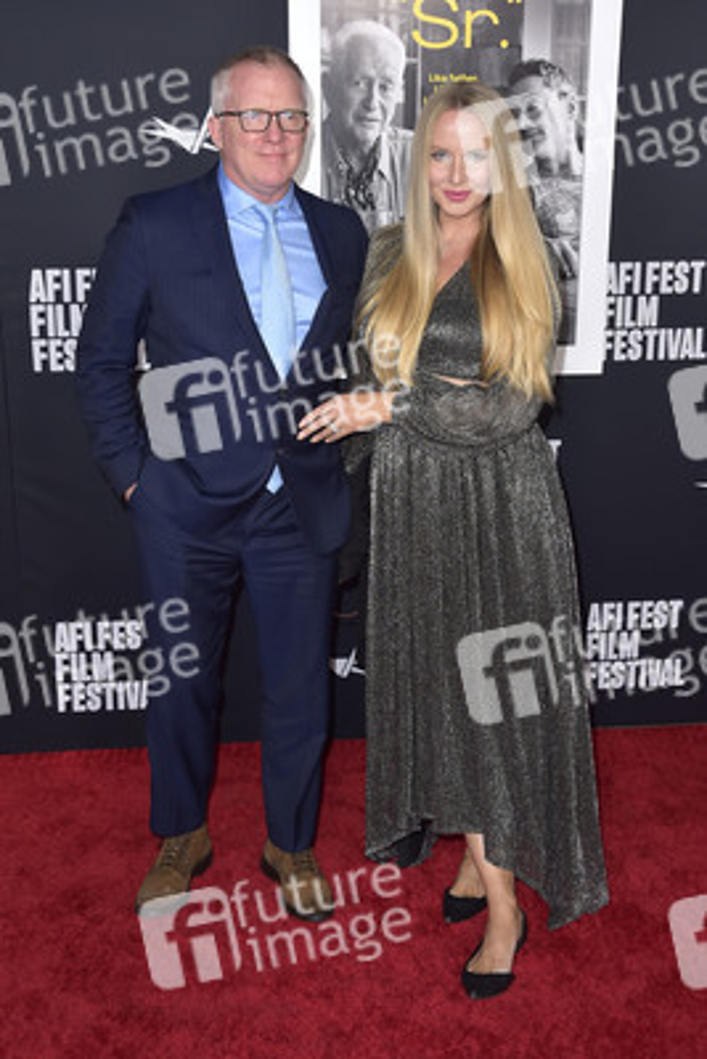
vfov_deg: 50.7
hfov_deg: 35.1
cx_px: 354
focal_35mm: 38
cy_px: 530
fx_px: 1118
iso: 640
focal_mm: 38
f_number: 6.3
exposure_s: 1/200
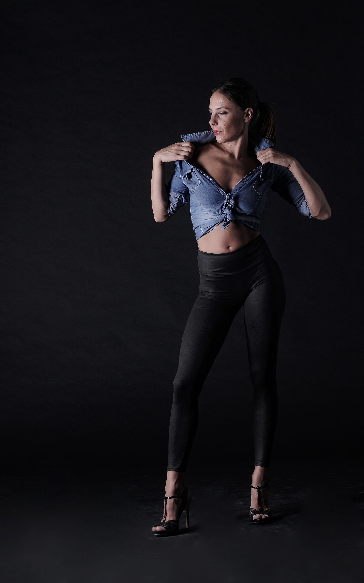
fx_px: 1952
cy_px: 291
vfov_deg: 17.0
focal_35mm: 123
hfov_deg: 10.7
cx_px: 175
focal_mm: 80
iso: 200
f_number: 11
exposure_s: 1/100
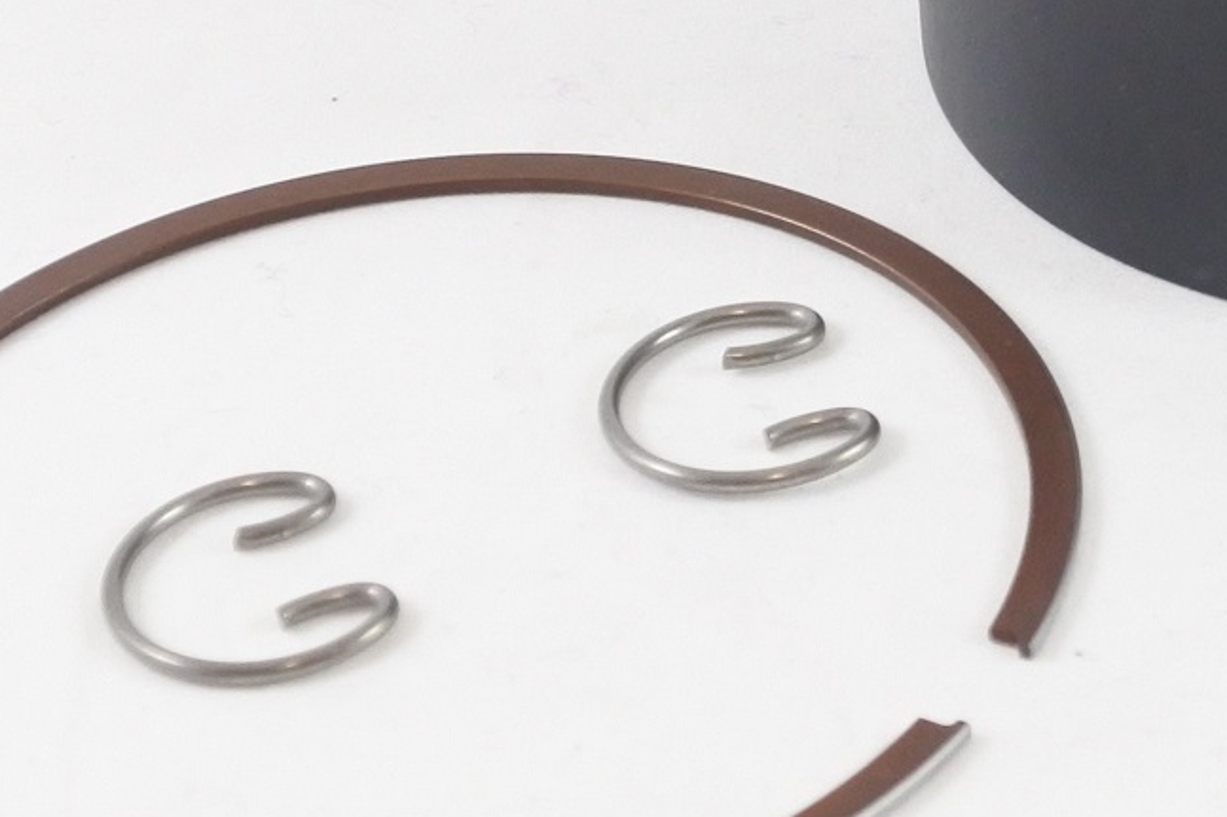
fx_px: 4600
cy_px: -254
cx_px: 1424
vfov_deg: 10.0
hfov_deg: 14.7
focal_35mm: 135
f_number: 4.2
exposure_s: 1/125
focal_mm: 15
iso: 560
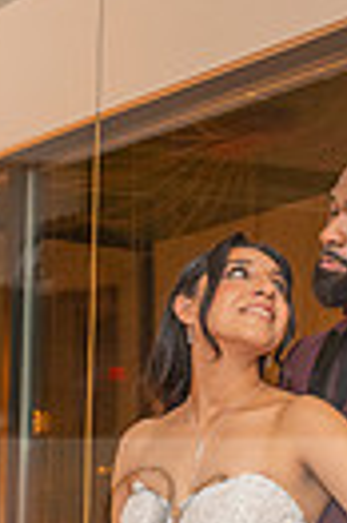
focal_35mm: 124
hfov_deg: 10.5
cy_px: 531
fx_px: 1797
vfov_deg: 16.2
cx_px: -229
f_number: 4
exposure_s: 1/200
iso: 800
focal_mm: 24
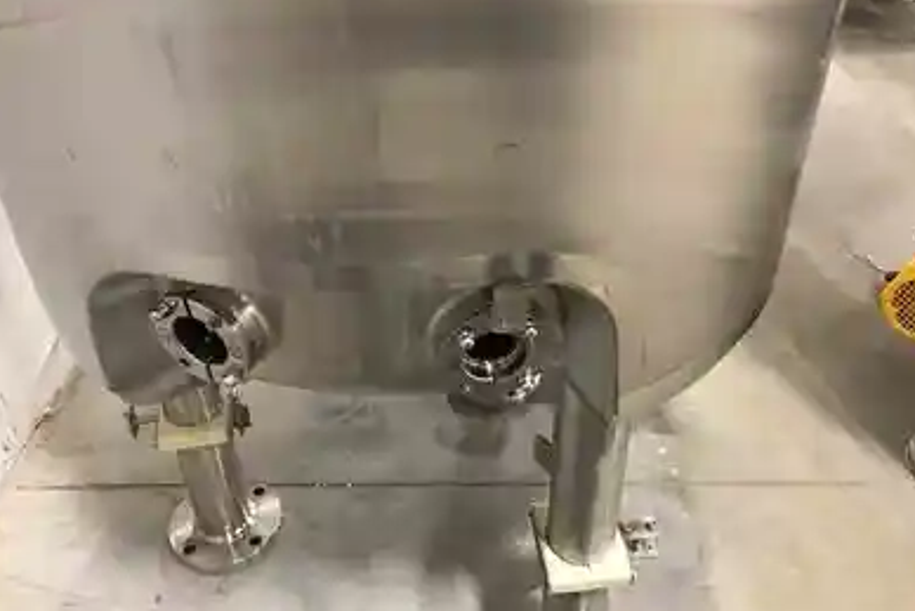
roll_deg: +1.8
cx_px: 460
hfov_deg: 61.9
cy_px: 285
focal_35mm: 30
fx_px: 763
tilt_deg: -36.2
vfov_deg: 43.6
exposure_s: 1/13
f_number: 1.8
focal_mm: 3.99
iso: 100
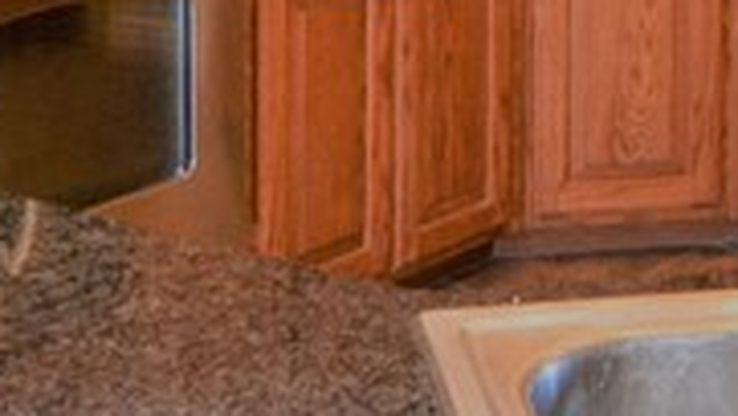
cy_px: -322
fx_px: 2126
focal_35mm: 109
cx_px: 718
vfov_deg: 10.5
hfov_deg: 19.2
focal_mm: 11.5
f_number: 2.8
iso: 720
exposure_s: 1/60
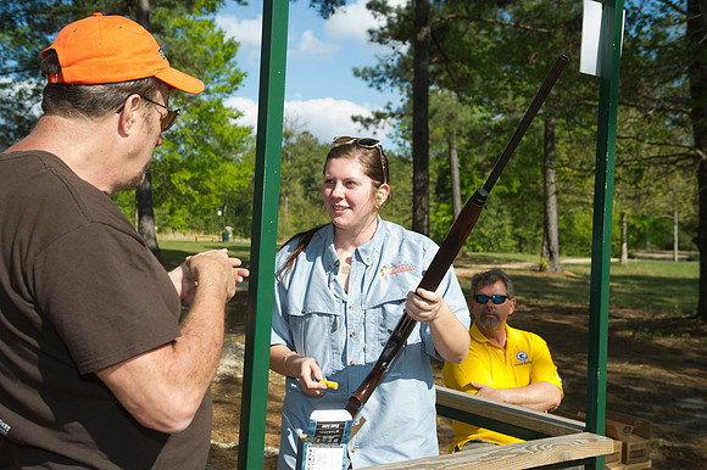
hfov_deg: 43.6
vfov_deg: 29.8
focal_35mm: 45
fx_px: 883
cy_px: 235
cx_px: 354
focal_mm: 45
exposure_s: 1/250
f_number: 6.3
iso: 100
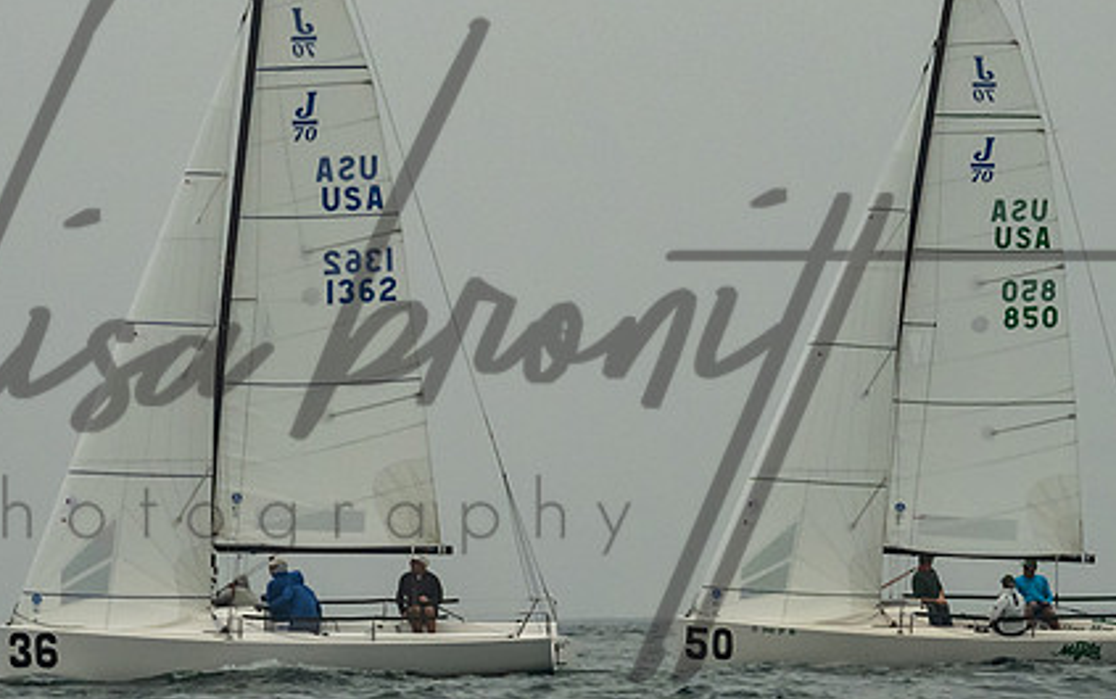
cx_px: 539
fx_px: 10500
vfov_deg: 3.8
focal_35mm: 345
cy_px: 374
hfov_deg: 6.1
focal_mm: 125
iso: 800
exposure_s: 1/3200
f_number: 9
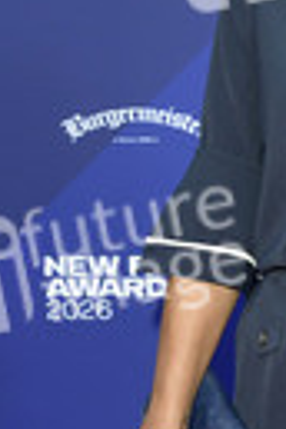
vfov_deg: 16.4
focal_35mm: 124
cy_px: 100
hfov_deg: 10.6
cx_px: 439
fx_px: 1478
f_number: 6.3
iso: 640
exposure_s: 1/200
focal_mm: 40
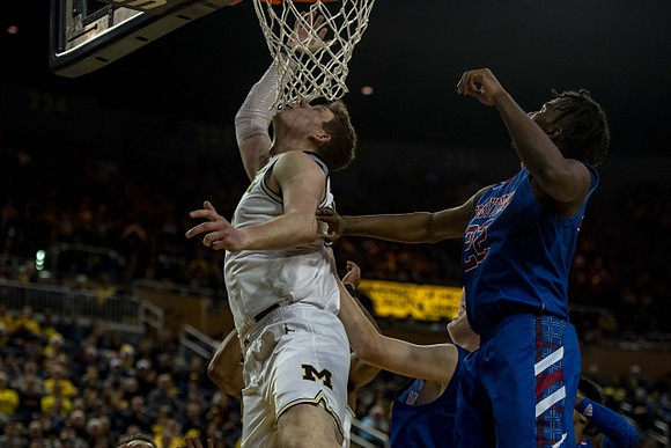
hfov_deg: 20.2
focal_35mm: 101
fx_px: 1884
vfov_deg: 13.5
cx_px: 315
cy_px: 290
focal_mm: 78
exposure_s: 1/1000
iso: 1000
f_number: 2.8
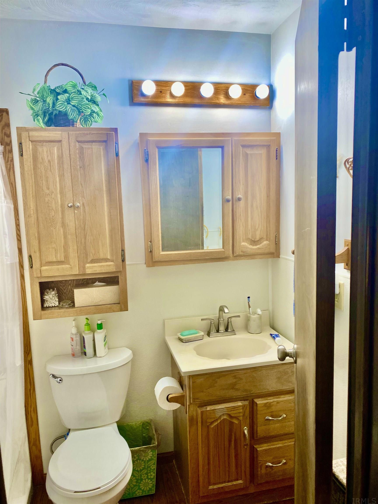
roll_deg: +2.5
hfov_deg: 53.1
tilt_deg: -7.2
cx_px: 189
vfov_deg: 67.3
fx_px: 379
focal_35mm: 26
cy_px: 252
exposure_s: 1/120
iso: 80
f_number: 1.8
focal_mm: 4.25
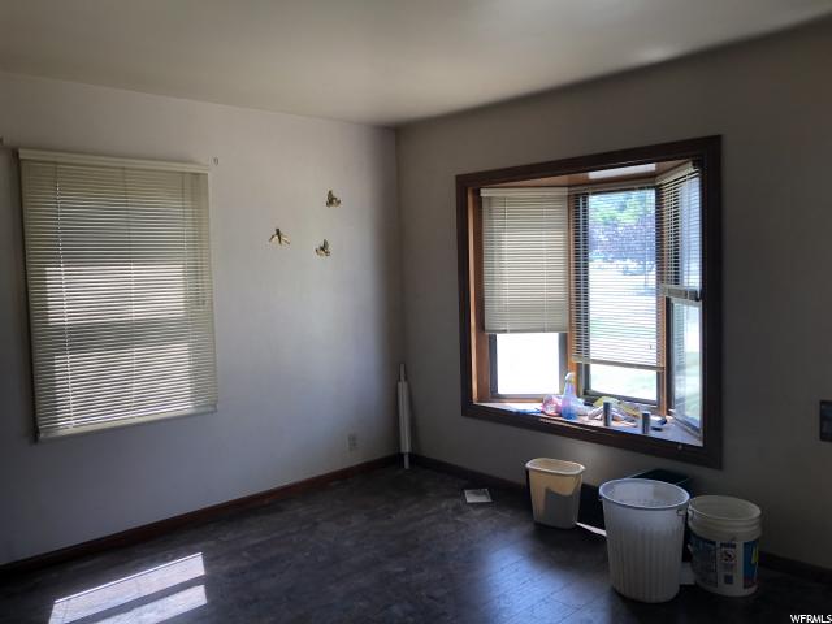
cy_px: 312
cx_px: 416
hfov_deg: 63.4
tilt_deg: -6.4
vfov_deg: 49.7
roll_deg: +1.4
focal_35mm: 28
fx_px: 673
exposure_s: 1/120
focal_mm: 3.99
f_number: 1.8
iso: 64
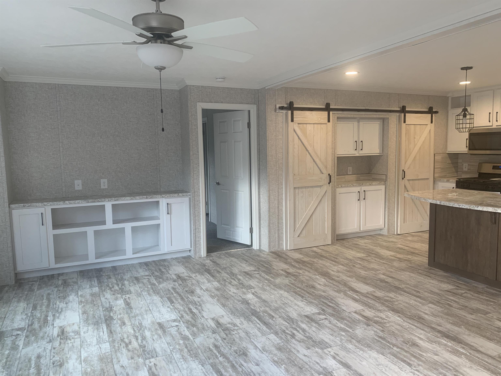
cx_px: 250
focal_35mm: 26
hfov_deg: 67.3
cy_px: 188
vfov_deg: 53.1
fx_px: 376
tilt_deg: -5.8
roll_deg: +1.3
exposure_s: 1/116
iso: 100
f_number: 1.8
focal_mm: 4.25
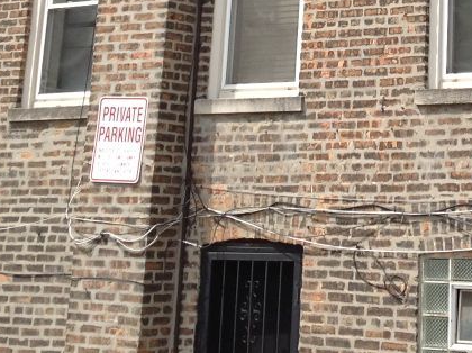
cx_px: 461
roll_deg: -2.0
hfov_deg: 17.8
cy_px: -143
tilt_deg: +13.9
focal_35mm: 108
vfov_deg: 13.1
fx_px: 1471
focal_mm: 4.28
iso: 50
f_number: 2.4
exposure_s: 1/1209
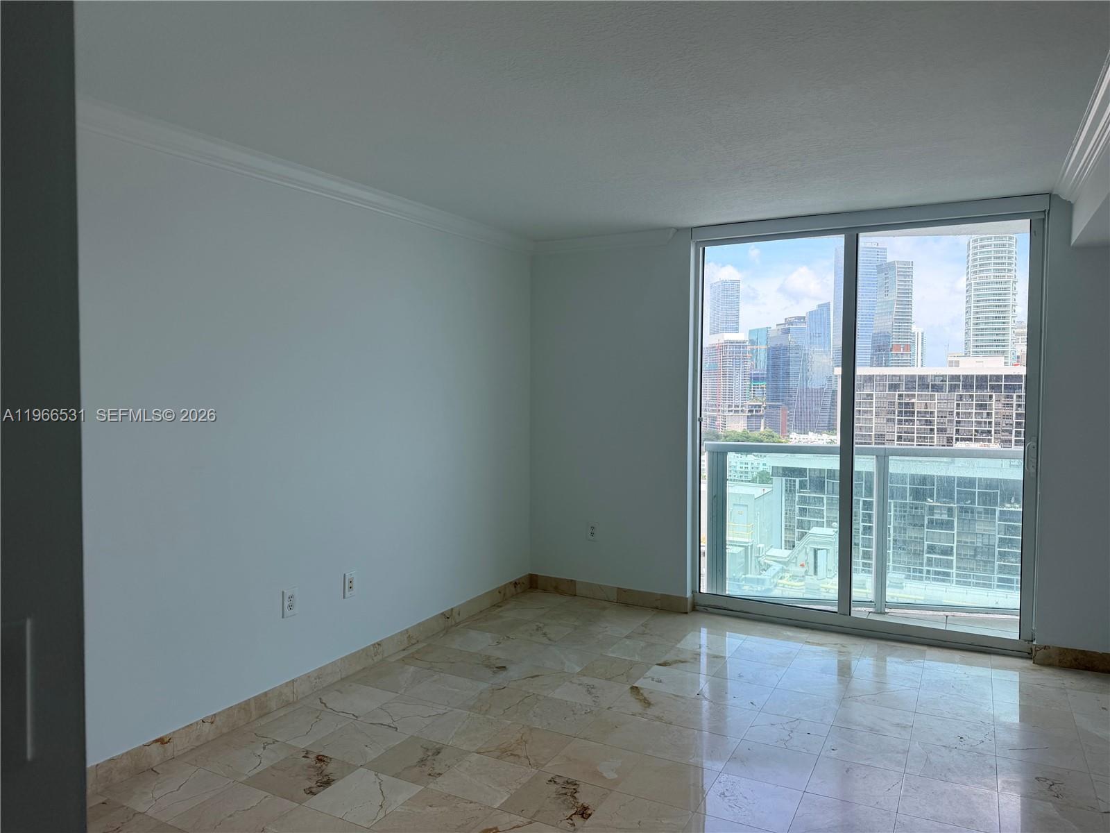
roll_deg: -0.2
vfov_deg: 56.8
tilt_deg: -2.4
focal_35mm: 24
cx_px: 555
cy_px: 416
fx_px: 770
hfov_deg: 71.6
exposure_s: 1/728
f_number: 1.78
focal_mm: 6.76
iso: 80
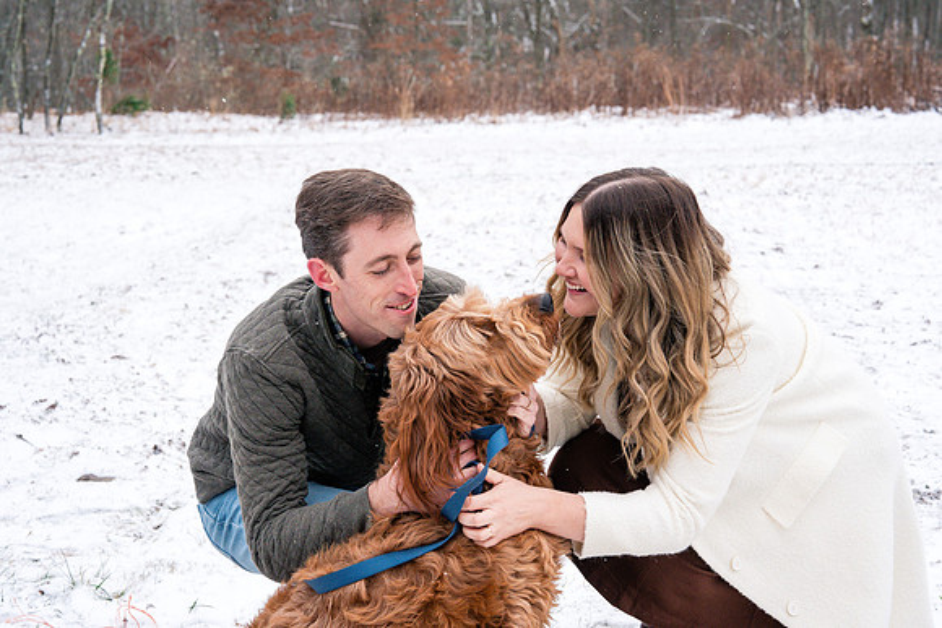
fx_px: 1832
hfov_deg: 28.8
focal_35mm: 70
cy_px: 314
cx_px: 471
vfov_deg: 19.5
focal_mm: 70
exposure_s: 1/250
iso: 1000
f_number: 8
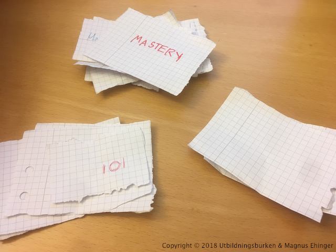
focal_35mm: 29
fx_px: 281
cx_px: 168
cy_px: 126
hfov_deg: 61.7
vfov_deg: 48.2
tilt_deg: -59.3
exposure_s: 1/33
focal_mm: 4.15
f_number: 2.2
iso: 64
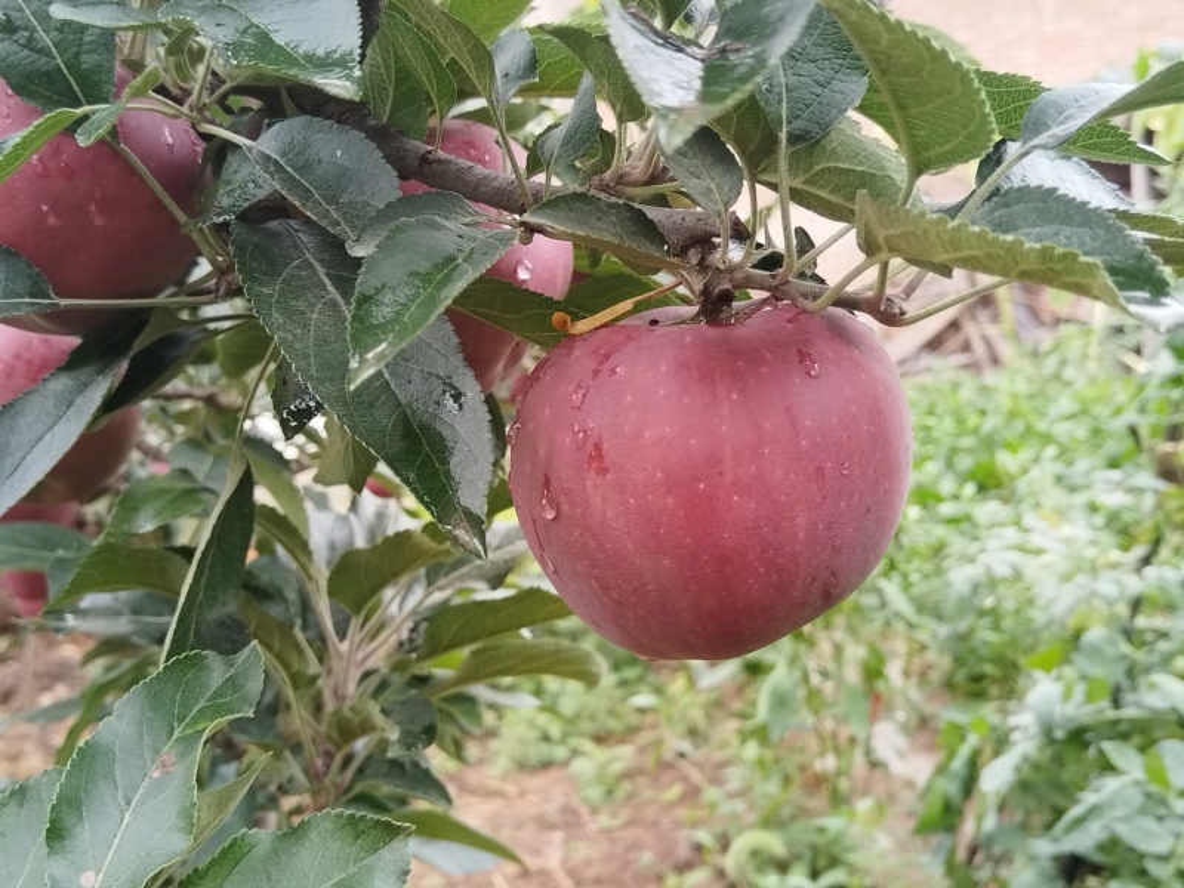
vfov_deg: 38.7
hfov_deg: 50.1
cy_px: 444
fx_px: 1266
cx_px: 592
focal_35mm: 37
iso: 163
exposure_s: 1/100
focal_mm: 4.95
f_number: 1.9
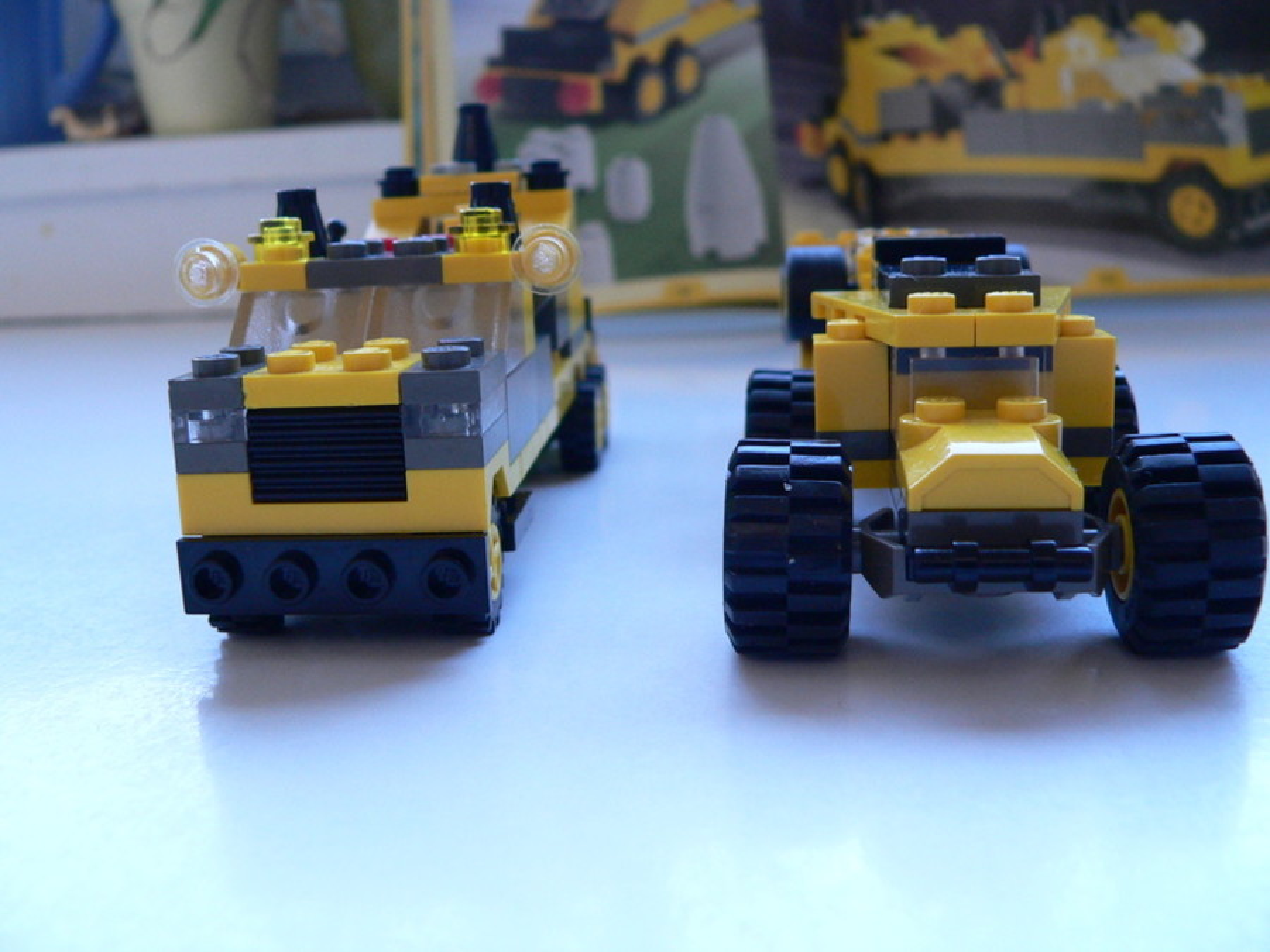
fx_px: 1321
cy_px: 476
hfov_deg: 51.4
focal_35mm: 36
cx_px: 635
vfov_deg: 39.7
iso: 200
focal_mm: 6
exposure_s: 1/50
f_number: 2.8
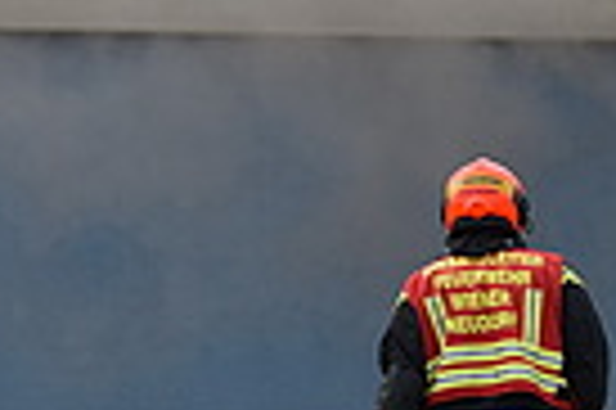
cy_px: 342
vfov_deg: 10.9
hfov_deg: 16.2
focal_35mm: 125
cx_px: 578
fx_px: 2136
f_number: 9
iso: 200
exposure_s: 1/320
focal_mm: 24
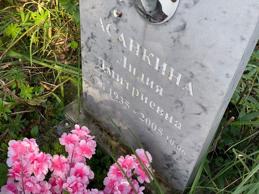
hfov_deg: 36.8
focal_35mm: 52
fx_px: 389
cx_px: 130
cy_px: 97
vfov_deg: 28.0
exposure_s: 1/335
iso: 20
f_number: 2
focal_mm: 6
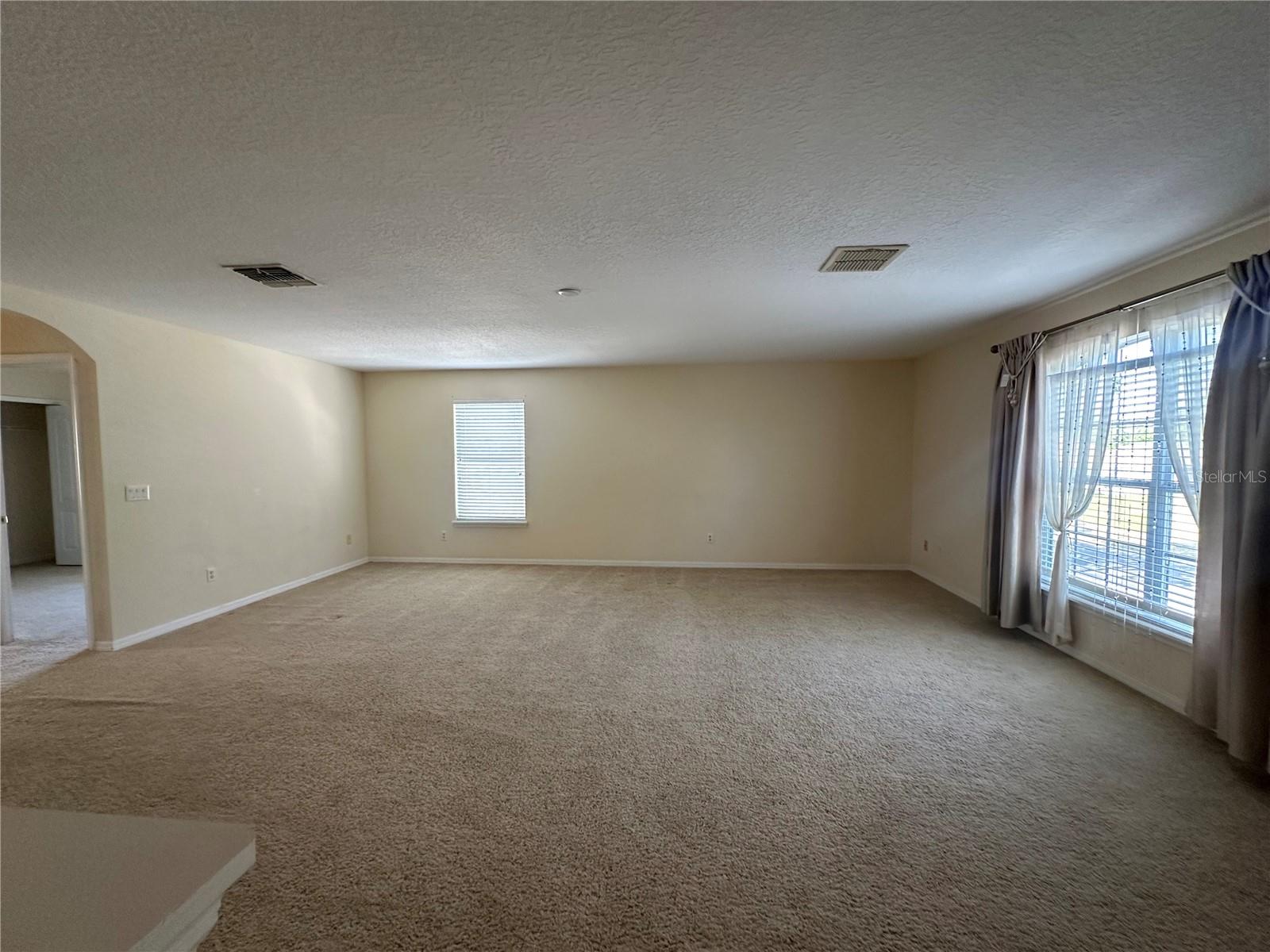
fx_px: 514
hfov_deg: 102.1
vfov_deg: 85.7
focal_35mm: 14
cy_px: 476
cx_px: 635
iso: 250
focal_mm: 2.22
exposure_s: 1/120
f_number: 2.2
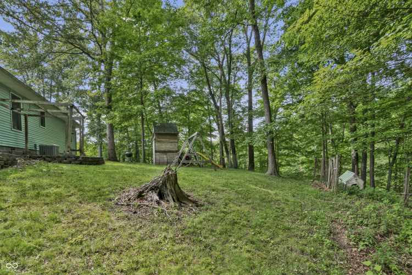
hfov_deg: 100.4
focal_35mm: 15
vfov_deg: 77.3
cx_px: 206
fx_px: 172
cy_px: 138
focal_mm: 10
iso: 100
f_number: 9
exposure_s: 1/25
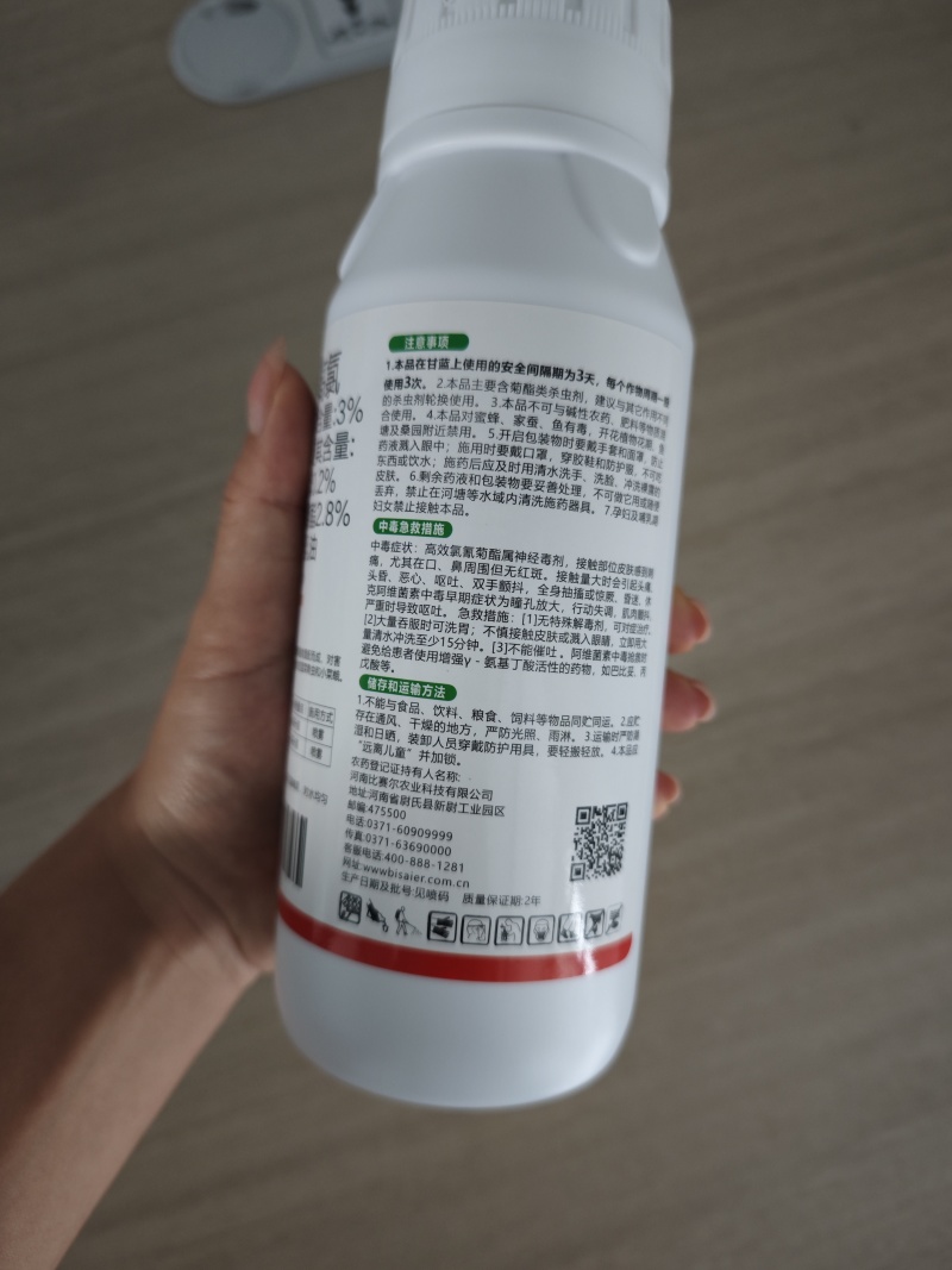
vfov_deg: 73.9
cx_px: 476
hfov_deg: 58.9
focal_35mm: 23
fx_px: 844
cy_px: 635
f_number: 1.6
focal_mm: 6.55
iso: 800
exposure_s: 1/33.3
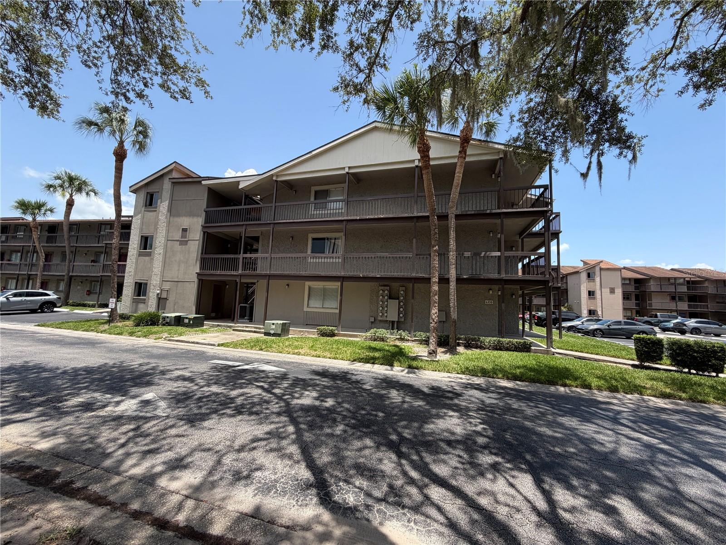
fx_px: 294
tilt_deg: +6.8
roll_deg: -2.2
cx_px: 363
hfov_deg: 102.1
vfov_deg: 85.7
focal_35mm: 14
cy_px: 272
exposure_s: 1/770
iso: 32
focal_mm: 2.22
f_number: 2.2
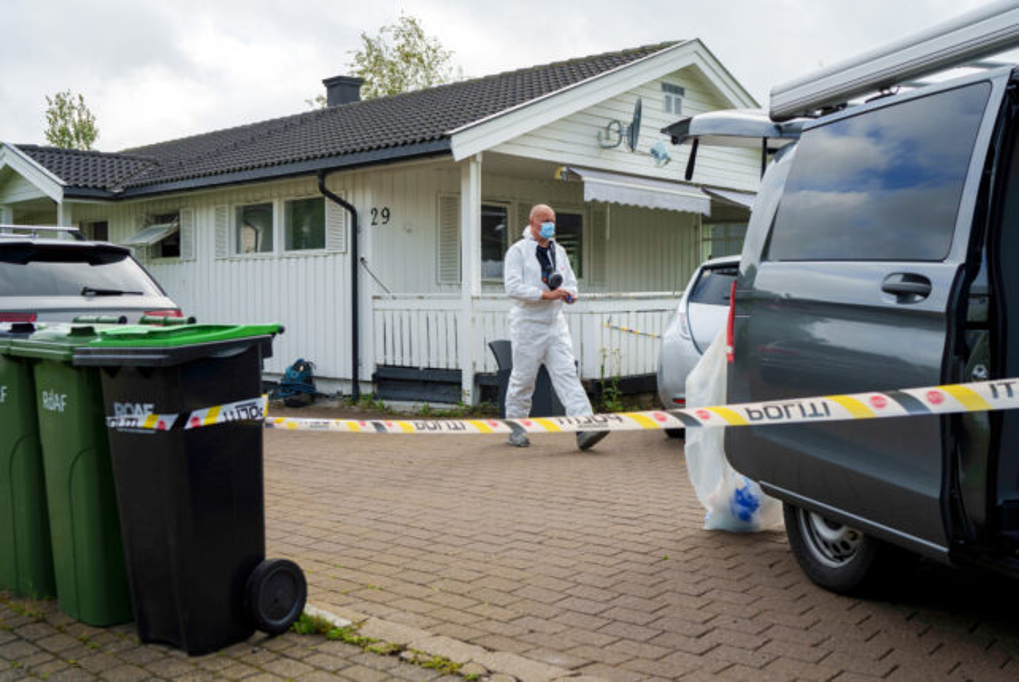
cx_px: 510
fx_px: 992
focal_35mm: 35
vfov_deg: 38.0
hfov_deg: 54.4
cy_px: 341
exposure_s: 1/400
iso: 100
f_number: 4
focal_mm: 35
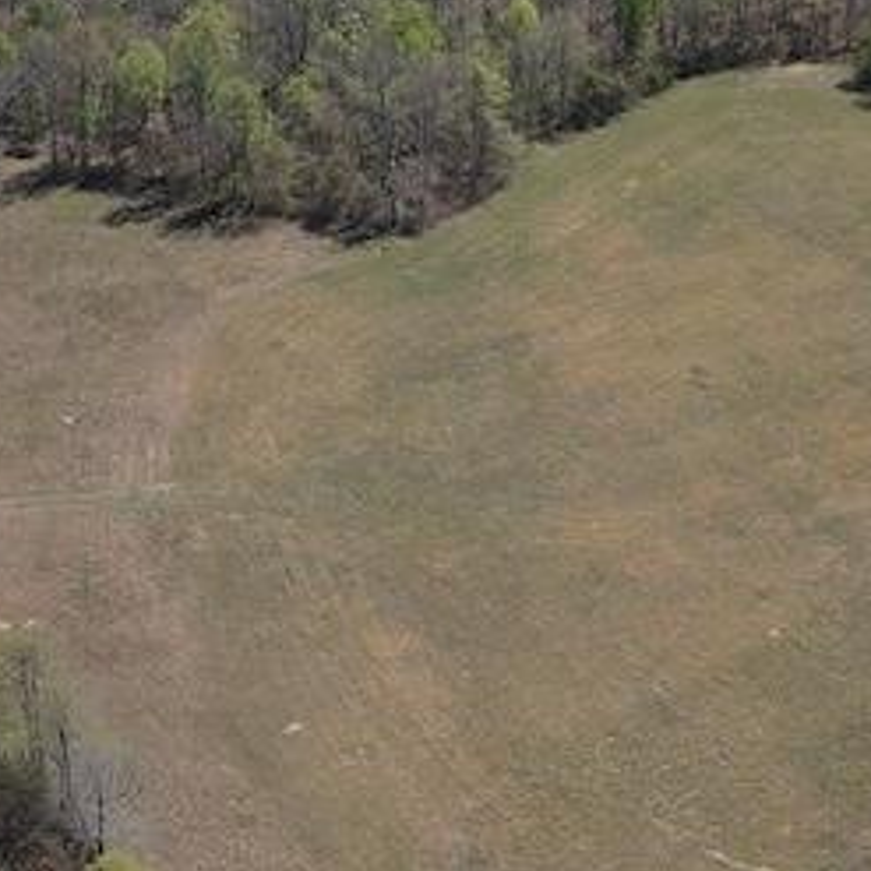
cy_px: -56
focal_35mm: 86
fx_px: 2448
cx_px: 635
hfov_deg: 20.0
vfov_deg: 19.4
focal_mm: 4.5
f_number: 2.8
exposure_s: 1/40
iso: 100
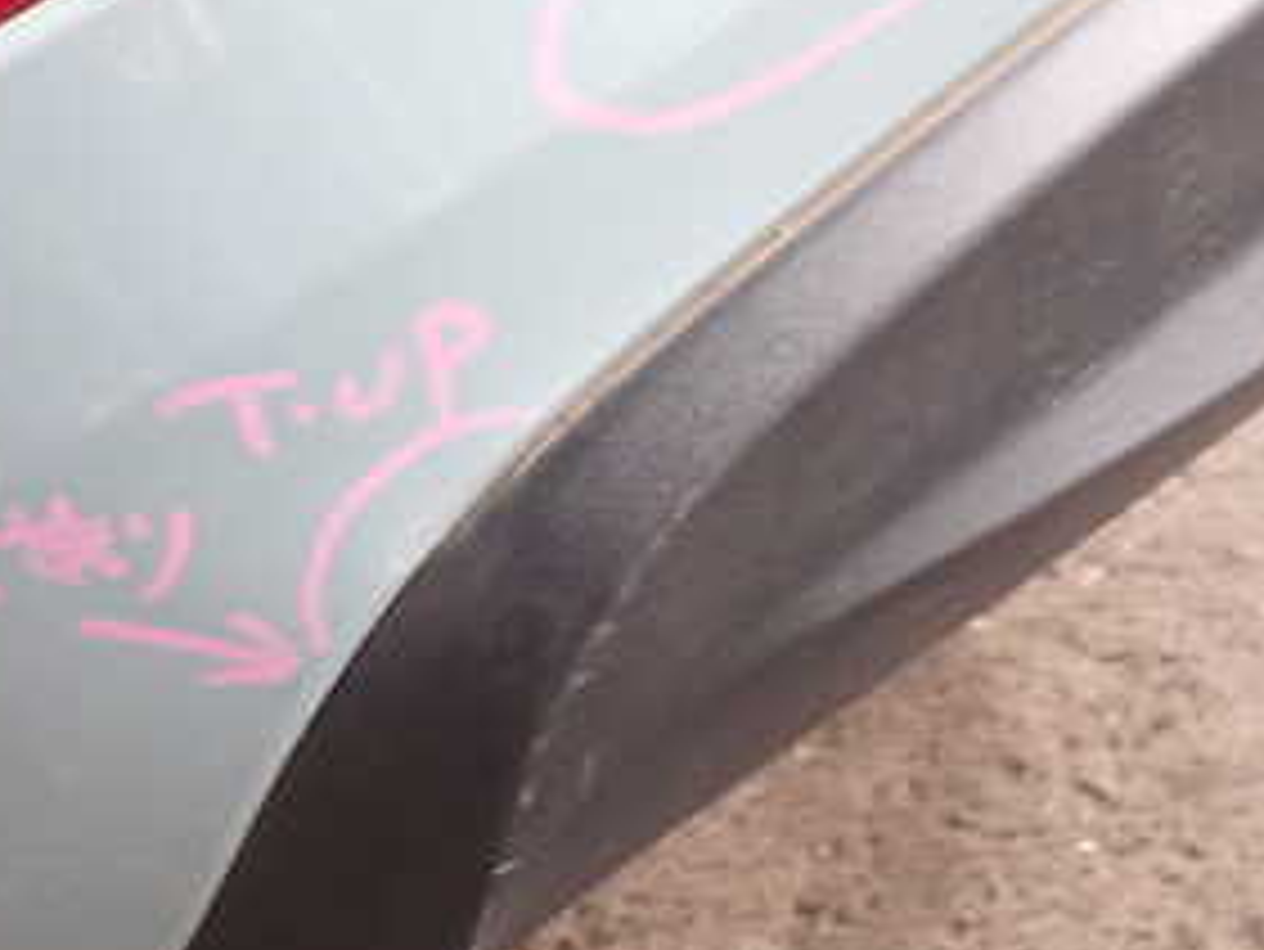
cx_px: 567
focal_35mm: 64
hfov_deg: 30.2
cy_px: 302
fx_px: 2338
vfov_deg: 22.8
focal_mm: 5.4
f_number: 2.3
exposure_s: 1/30
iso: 320
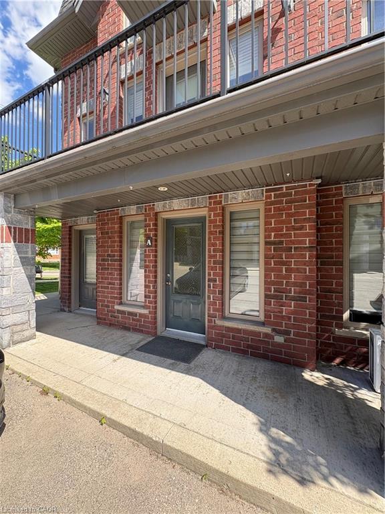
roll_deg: -0.7
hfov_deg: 85.7
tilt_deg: +0.8
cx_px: 192
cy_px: 257
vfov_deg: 102.1
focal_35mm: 14
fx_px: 208
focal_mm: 2.22
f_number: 2.2
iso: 64
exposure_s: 1/347
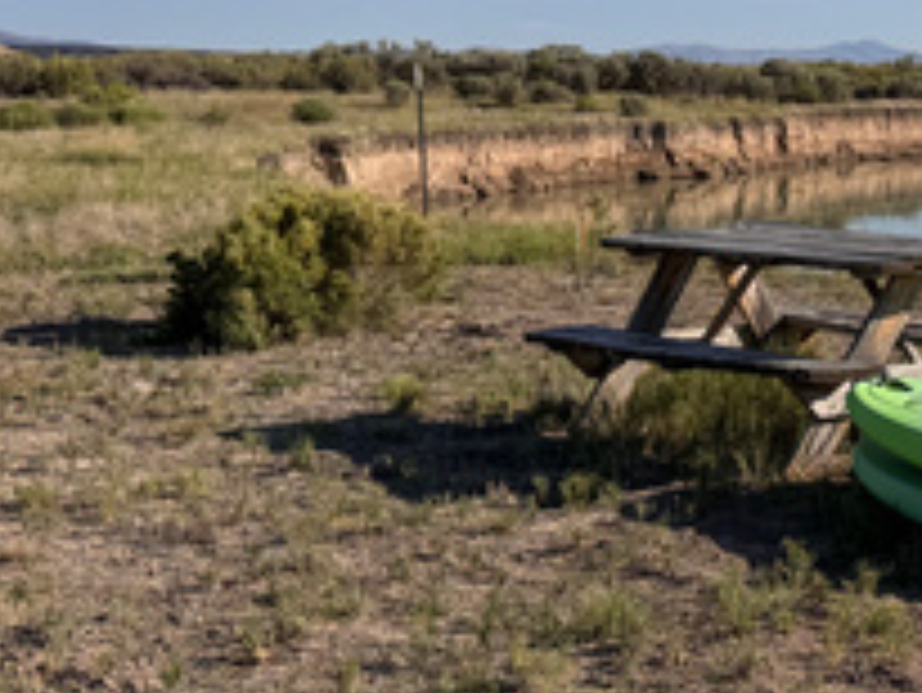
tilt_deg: -5.5
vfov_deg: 19.6
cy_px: 248
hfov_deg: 23.7
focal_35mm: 75
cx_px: 1106
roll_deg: -0.4
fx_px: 1999
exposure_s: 1/6410
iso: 80
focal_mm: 6.76
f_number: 1.78
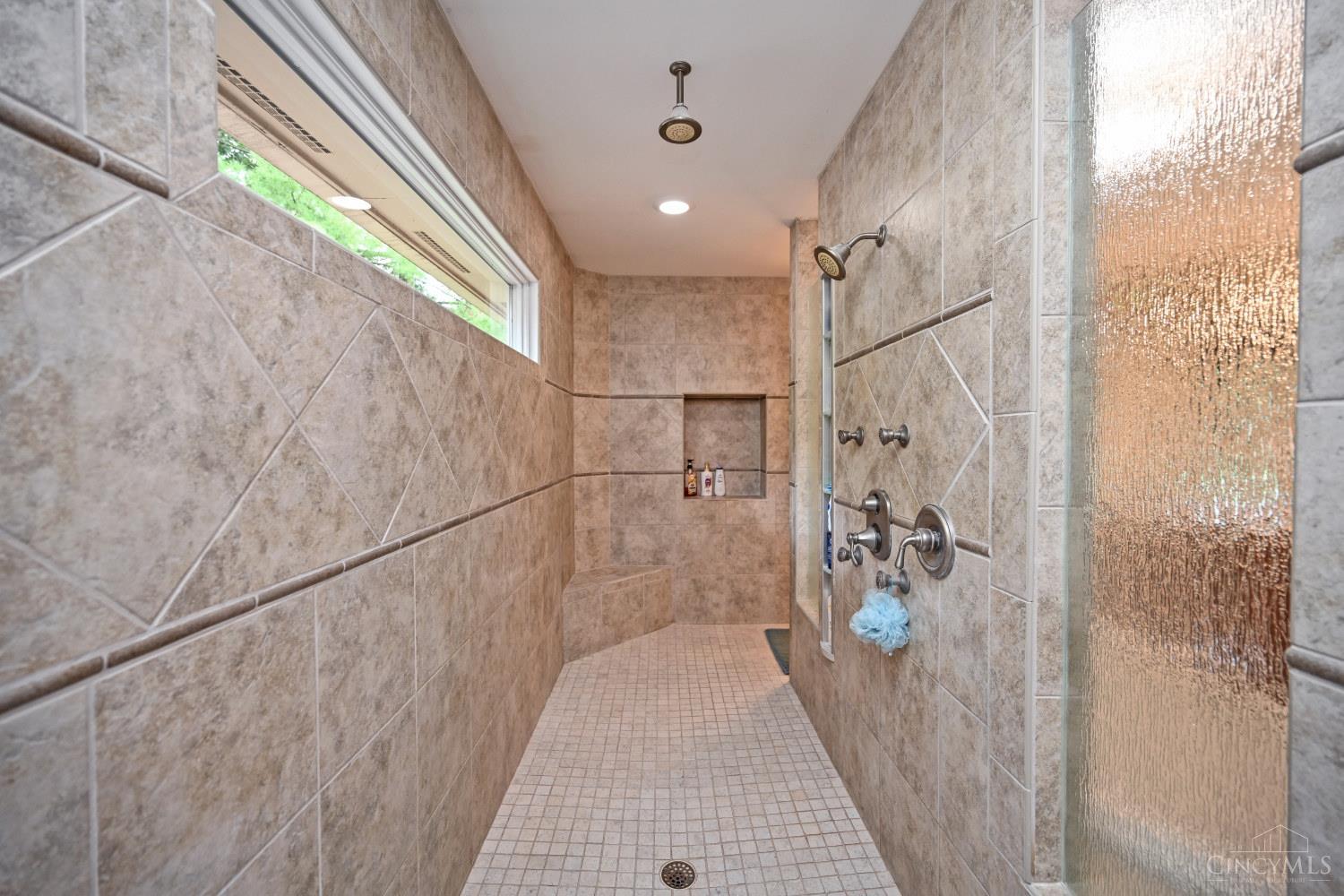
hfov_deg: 104.3
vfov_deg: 81.2
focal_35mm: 14
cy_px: 448
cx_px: 672
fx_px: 523
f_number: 4
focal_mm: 14
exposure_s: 1/60
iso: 400
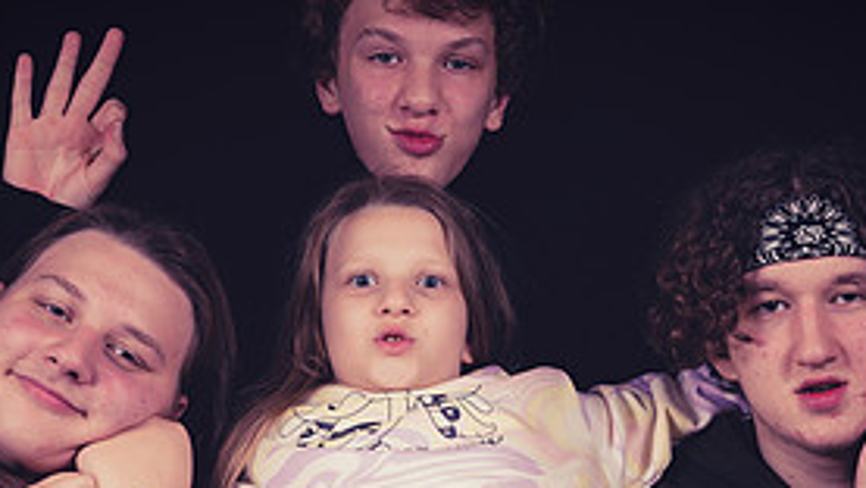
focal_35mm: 138
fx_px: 3170
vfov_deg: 8.8
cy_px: 299
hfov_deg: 15.6
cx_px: 410
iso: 100
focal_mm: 60
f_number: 4.5
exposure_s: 1/80
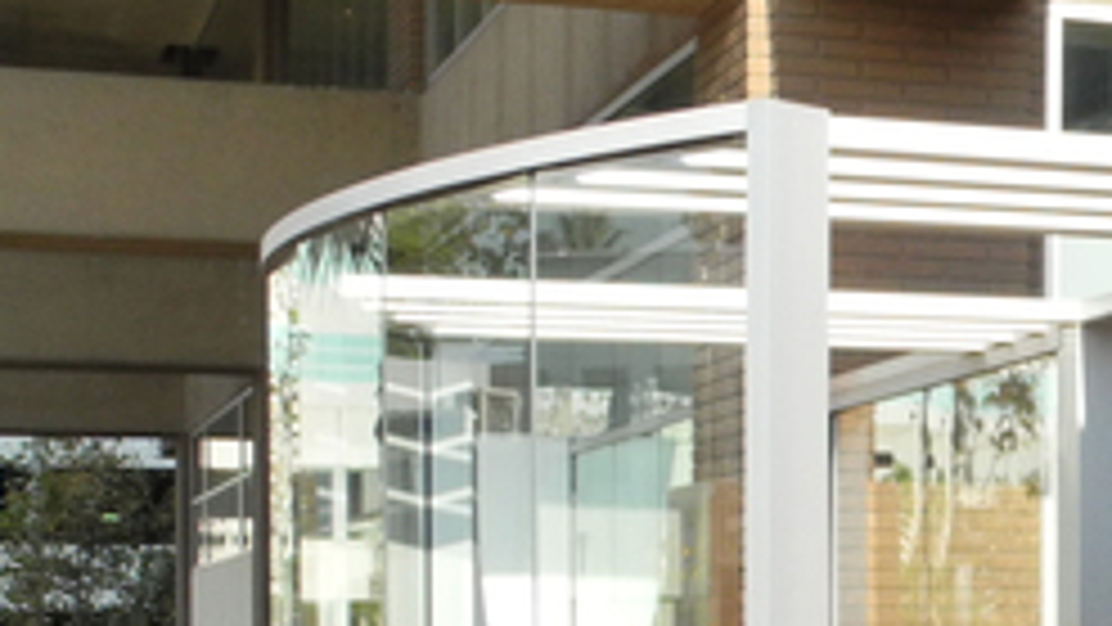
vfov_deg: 15.4
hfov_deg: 26.2
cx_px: 1146
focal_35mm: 76
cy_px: 736
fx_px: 2241
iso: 100
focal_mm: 6
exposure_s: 1/820
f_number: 2.8
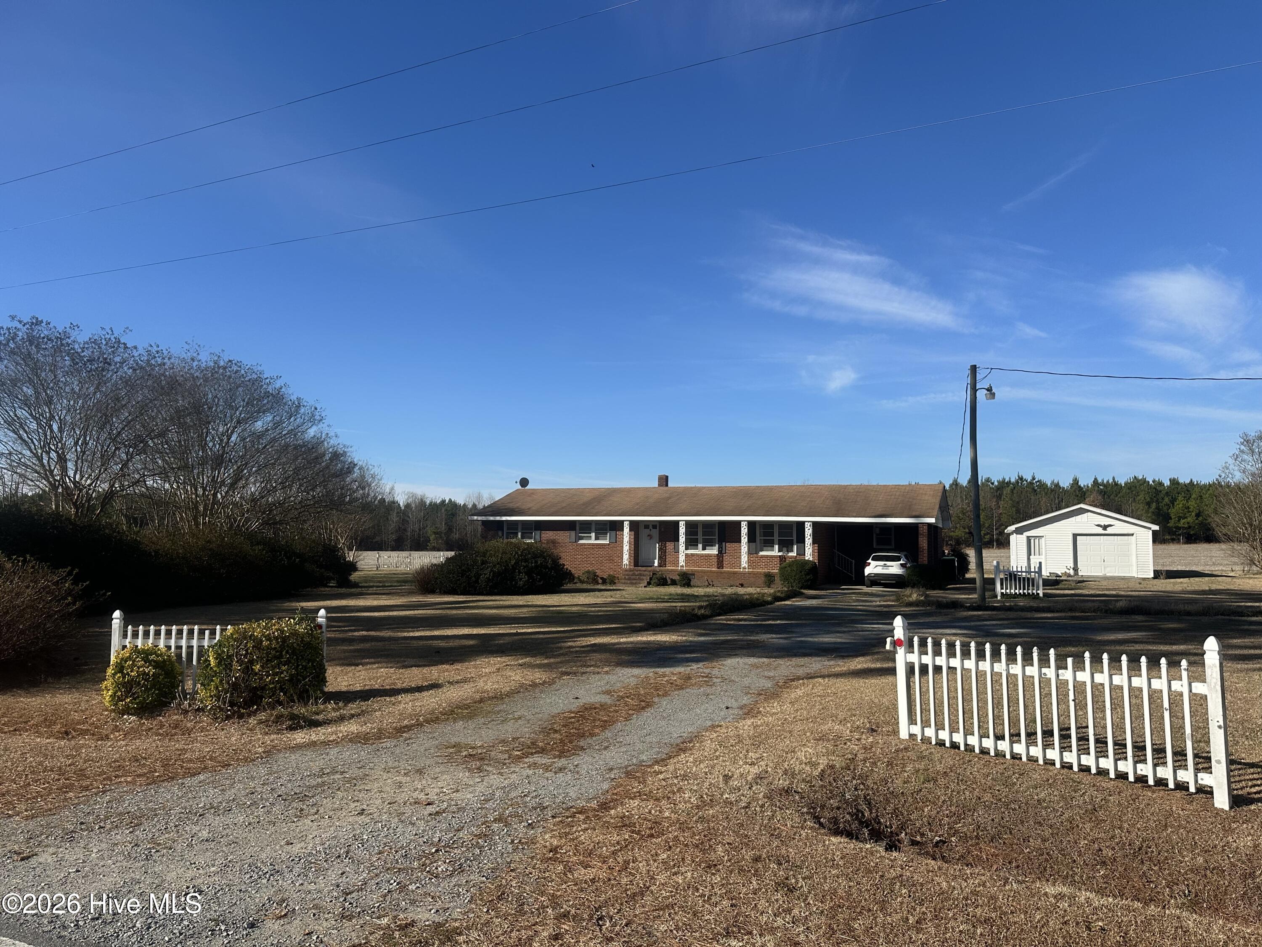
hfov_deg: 71.6
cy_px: 474
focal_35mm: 24
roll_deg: -1.2
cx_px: 631
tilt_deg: +5.9
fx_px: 875
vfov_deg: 56.8
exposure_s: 1/5525
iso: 80
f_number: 1.78
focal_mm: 6.86
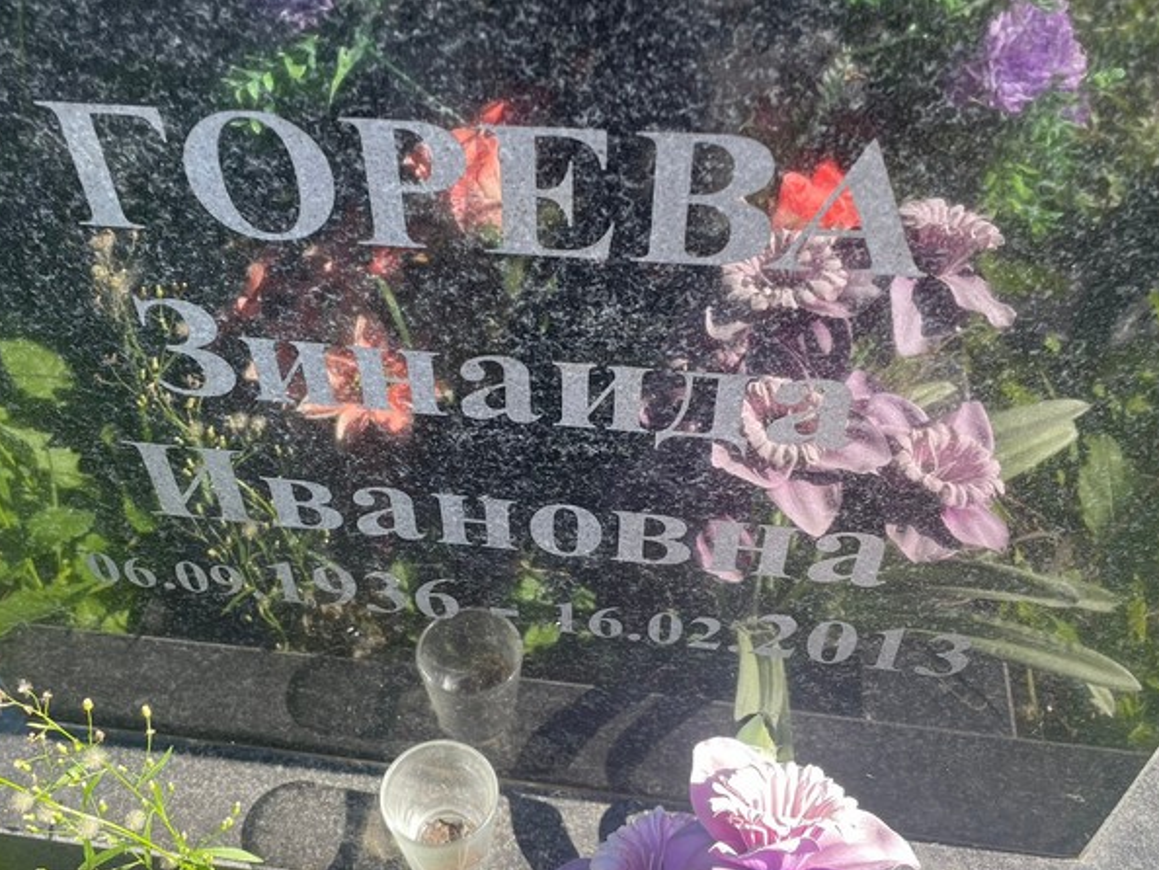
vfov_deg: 40.7
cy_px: 490
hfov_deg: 52.3
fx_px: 1172
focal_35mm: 35
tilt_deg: -45.5
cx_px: 470
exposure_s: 1/373
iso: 32
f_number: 1.6
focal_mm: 4.2
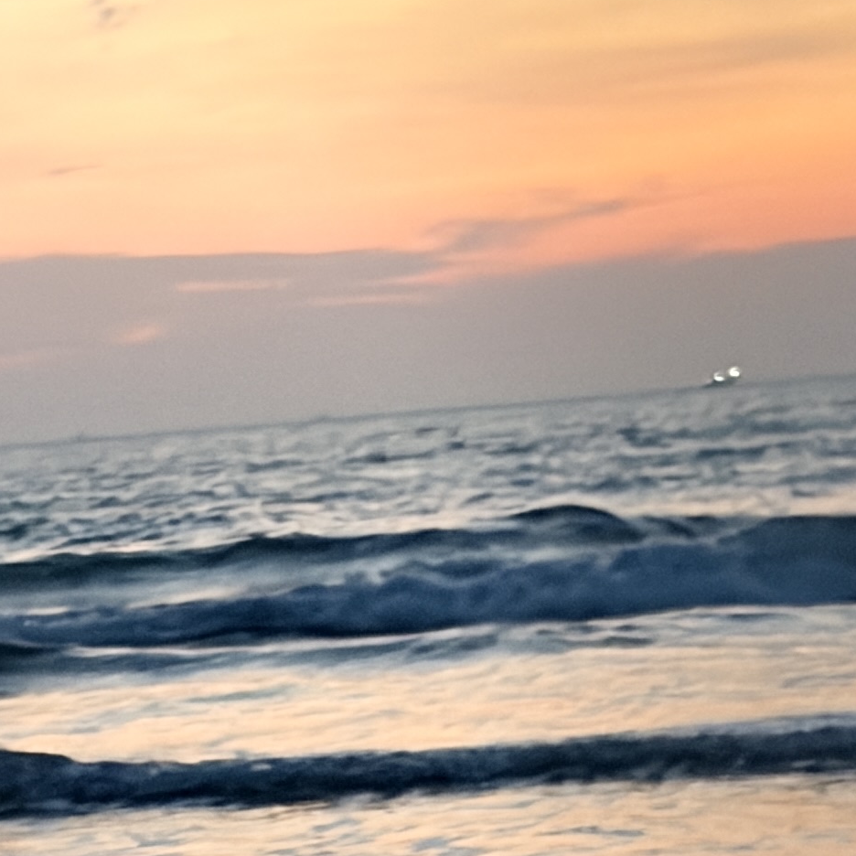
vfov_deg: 8.8
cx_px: -130
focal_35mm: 198
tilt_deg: -3.9
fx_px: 5539
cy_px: 762
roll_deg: +4.7
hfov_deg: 8.7
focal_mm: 5.96
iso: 200
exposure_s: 1/33
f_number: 1.6
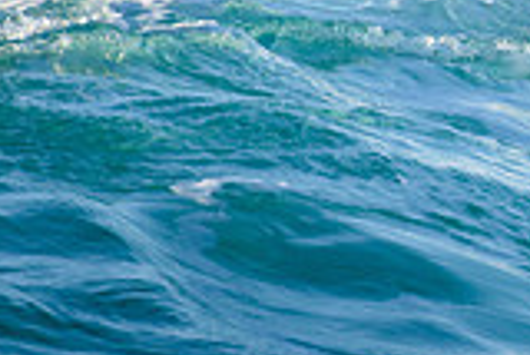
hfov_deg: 0.9
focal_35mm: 2217
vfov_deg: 0.6
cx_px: 954
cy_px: -154
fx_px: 32668
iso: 500
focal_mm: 400
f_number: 5.6
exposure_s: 1/2000
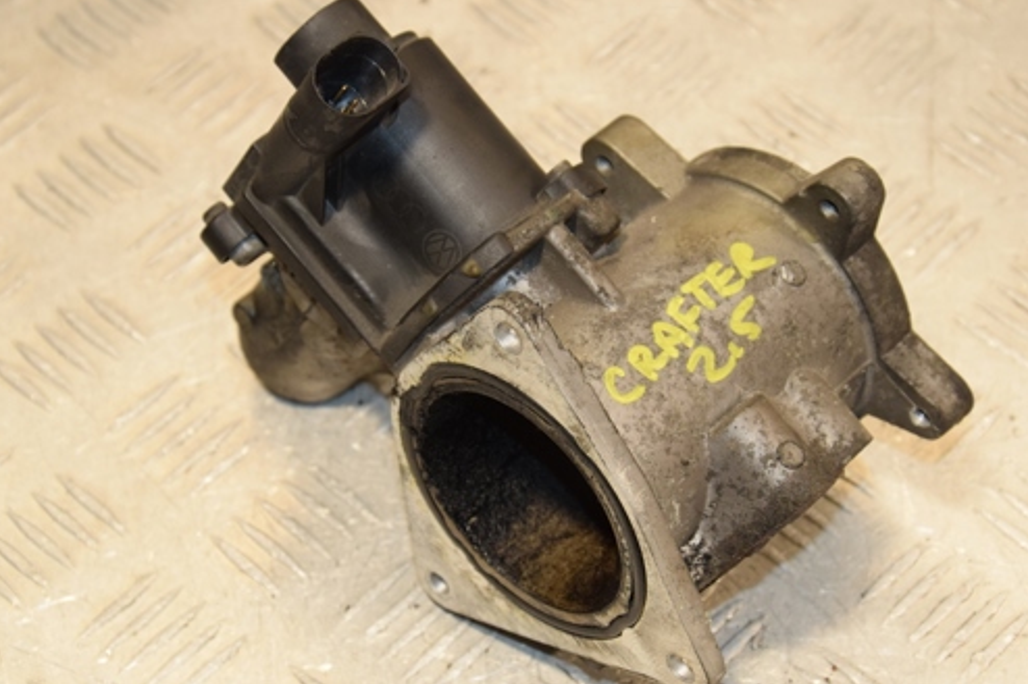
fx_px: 2883
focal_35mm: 101
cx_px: 541
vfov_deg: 13.5
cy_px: 333
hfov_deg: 20.2
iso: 800
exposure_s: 1/200
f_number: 7.1
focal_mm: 52
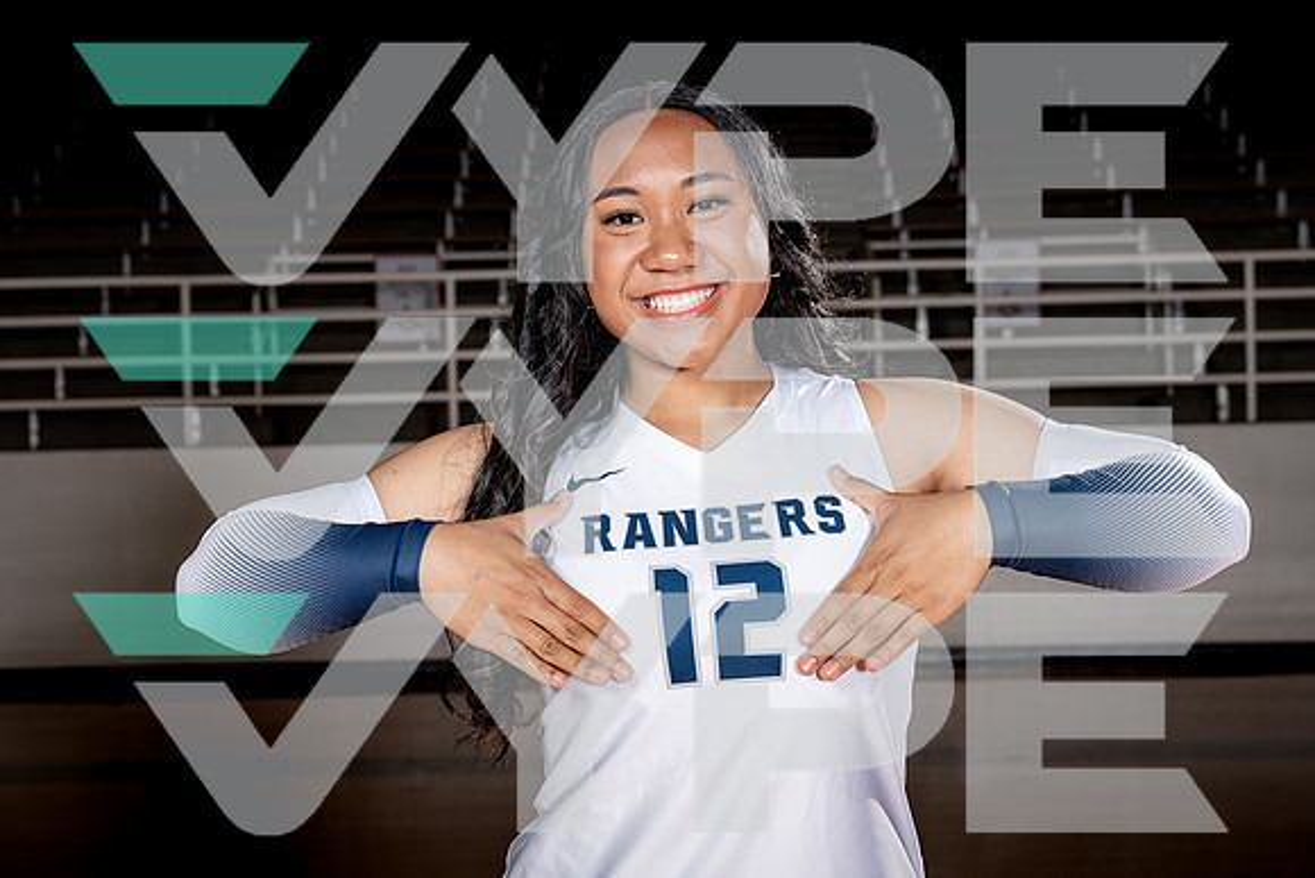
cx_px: 658
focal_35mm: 70
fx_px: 2557
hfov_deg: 28.8
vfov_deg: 19.5
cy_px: 439
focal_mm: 70
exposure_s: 1/250
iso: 100
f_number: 8
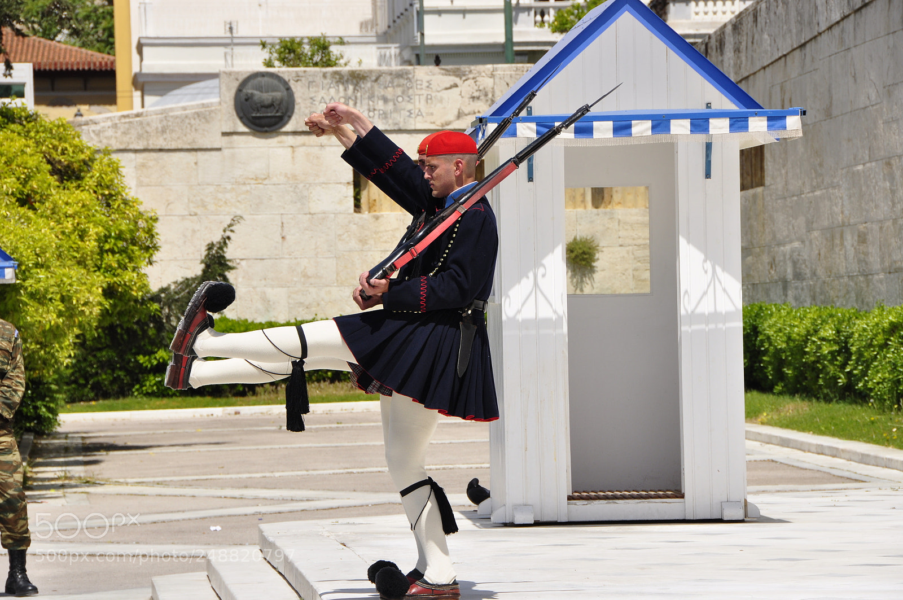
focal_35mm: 195
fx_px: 4886
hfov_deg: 10.6
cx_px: 452
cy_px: 300
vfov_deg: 7.0
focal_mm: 130
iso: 200
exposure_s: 1/400
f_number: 11
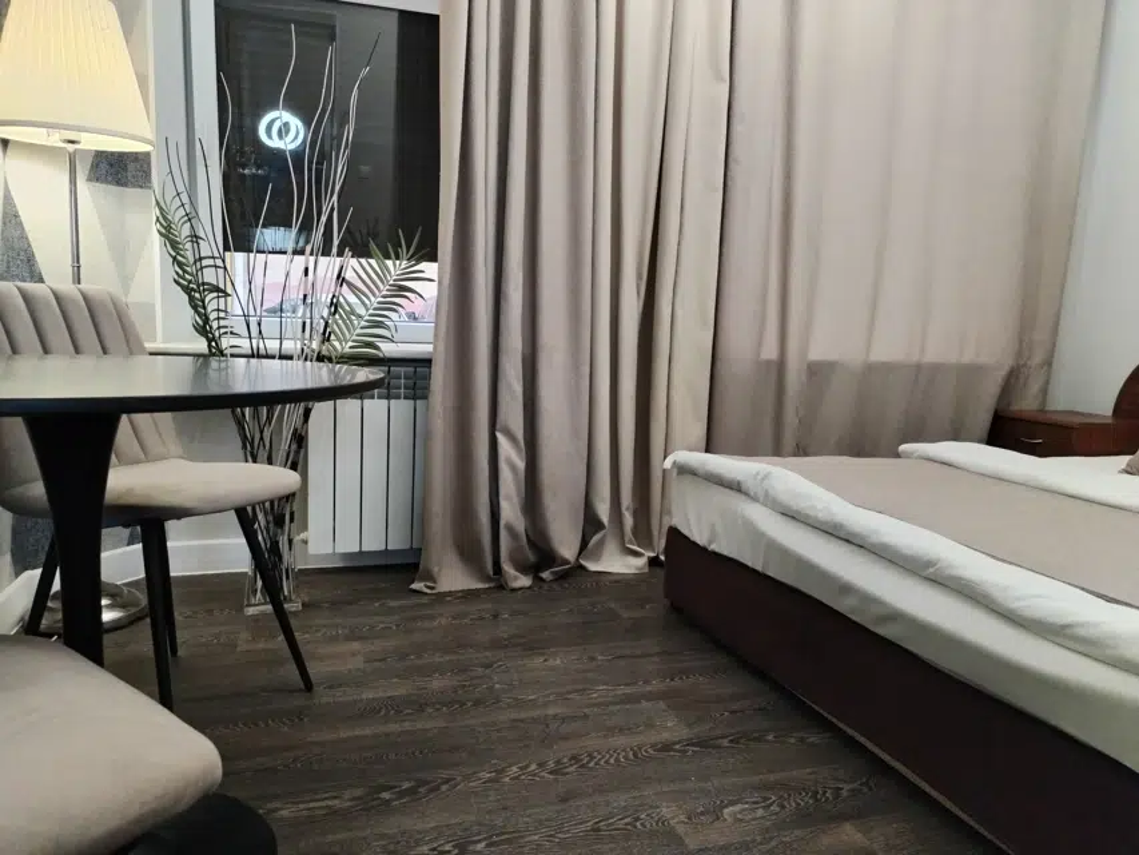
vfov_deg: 48.2
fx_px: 954
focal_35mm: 29
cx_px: 570
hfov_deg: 61.7
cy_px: 428
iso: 664
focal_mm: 4.75
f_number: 1.8
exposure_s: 1/33.3
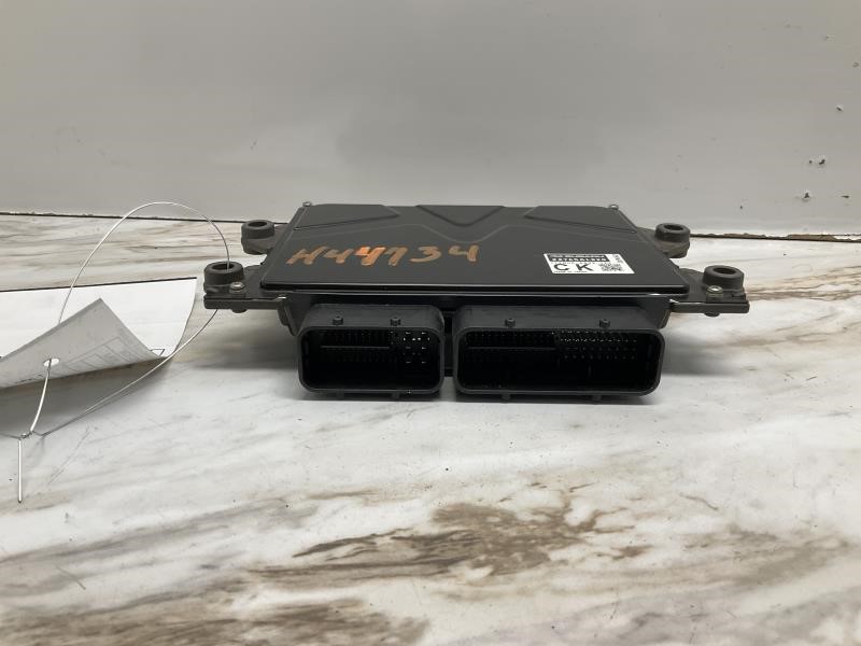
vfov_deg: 48.2
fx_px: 721
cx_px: 430
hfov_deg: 61.7
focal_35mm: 29
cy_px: 323
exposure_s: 1/331
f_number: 1.8
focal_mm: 3
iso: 25
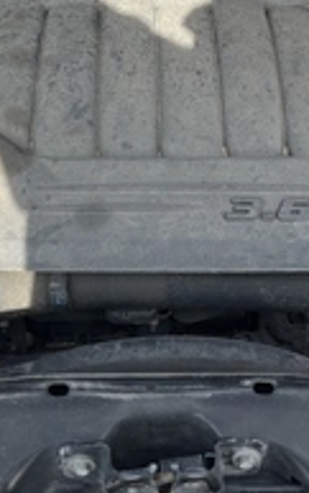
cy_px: 171
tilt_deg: -46.3
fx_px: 766
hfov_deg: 22.8
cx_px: 148
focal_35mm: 57
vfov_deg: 35.4
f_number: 1.6
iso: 50
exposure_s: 1/871
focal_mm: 5.1
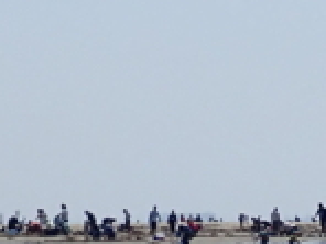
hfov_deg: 8.2
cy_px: 301
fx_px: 2279
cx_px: 238
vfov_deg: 6.1
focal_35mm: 242
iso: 100
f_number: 10
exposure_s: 1/320
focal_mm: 6.42
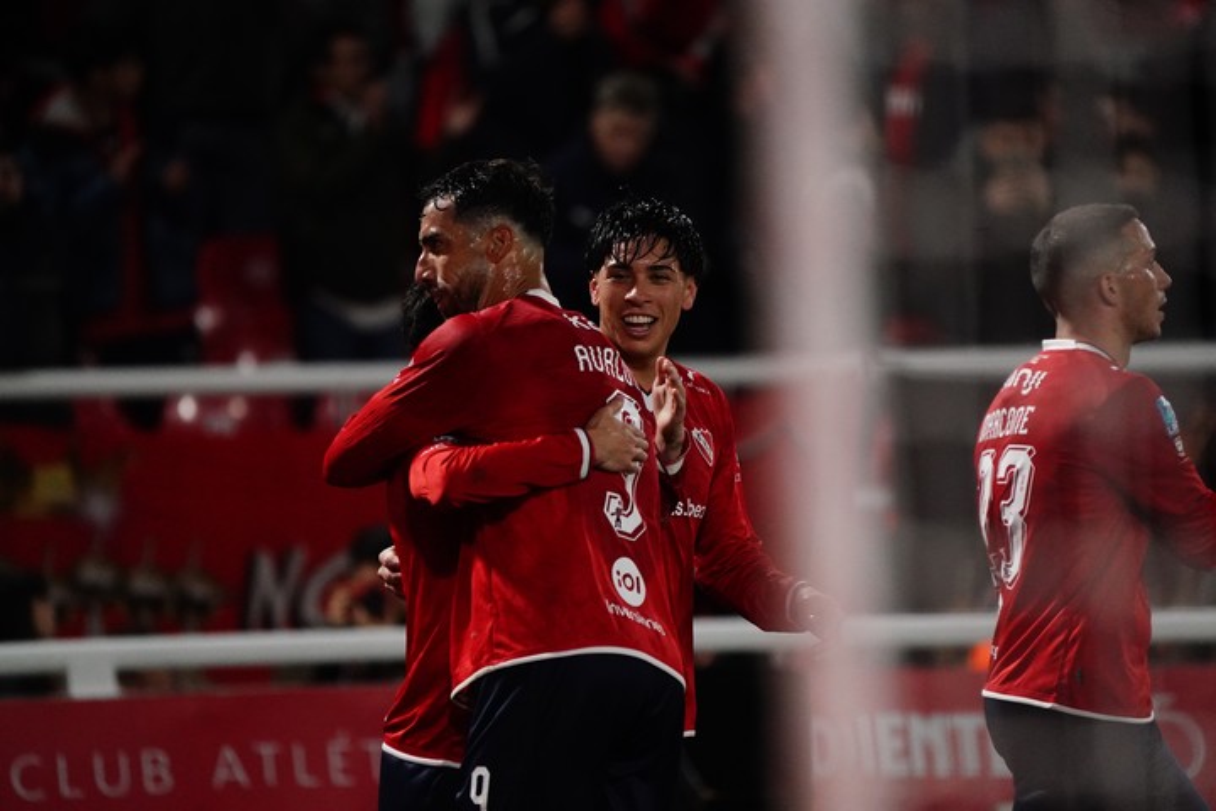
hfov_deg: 3.4
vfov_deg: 2.3
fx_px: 20265
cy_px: 406
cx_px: 608
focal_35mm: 600
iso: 8000
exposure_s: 1/1600
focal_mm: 600
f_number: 6.3
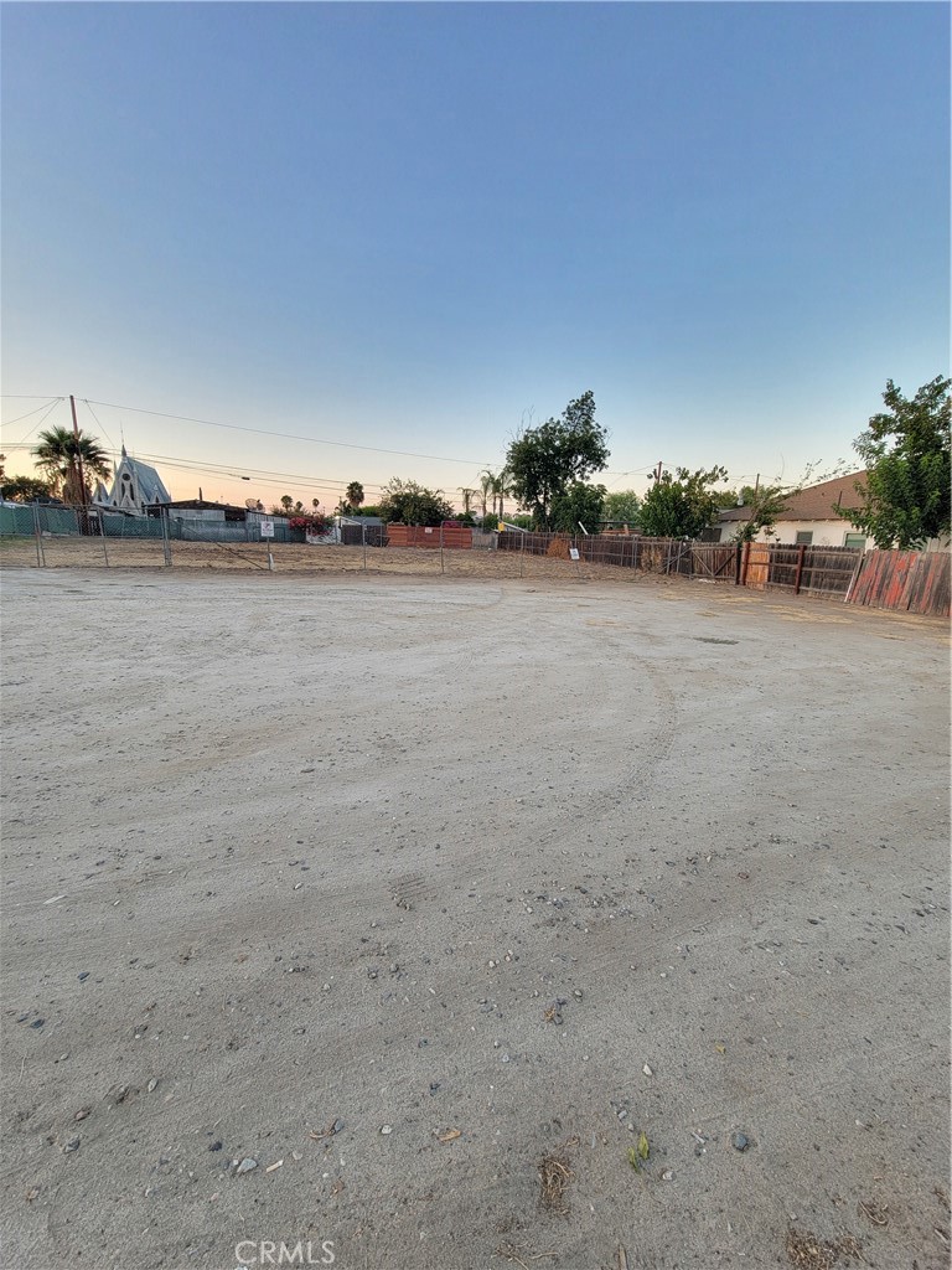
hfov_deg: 89.9
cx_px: 476
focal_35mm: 13
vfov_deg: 106.2
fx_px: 477
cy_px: 635
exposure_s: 1/120
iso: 80
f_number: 2.2
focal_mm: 2.2
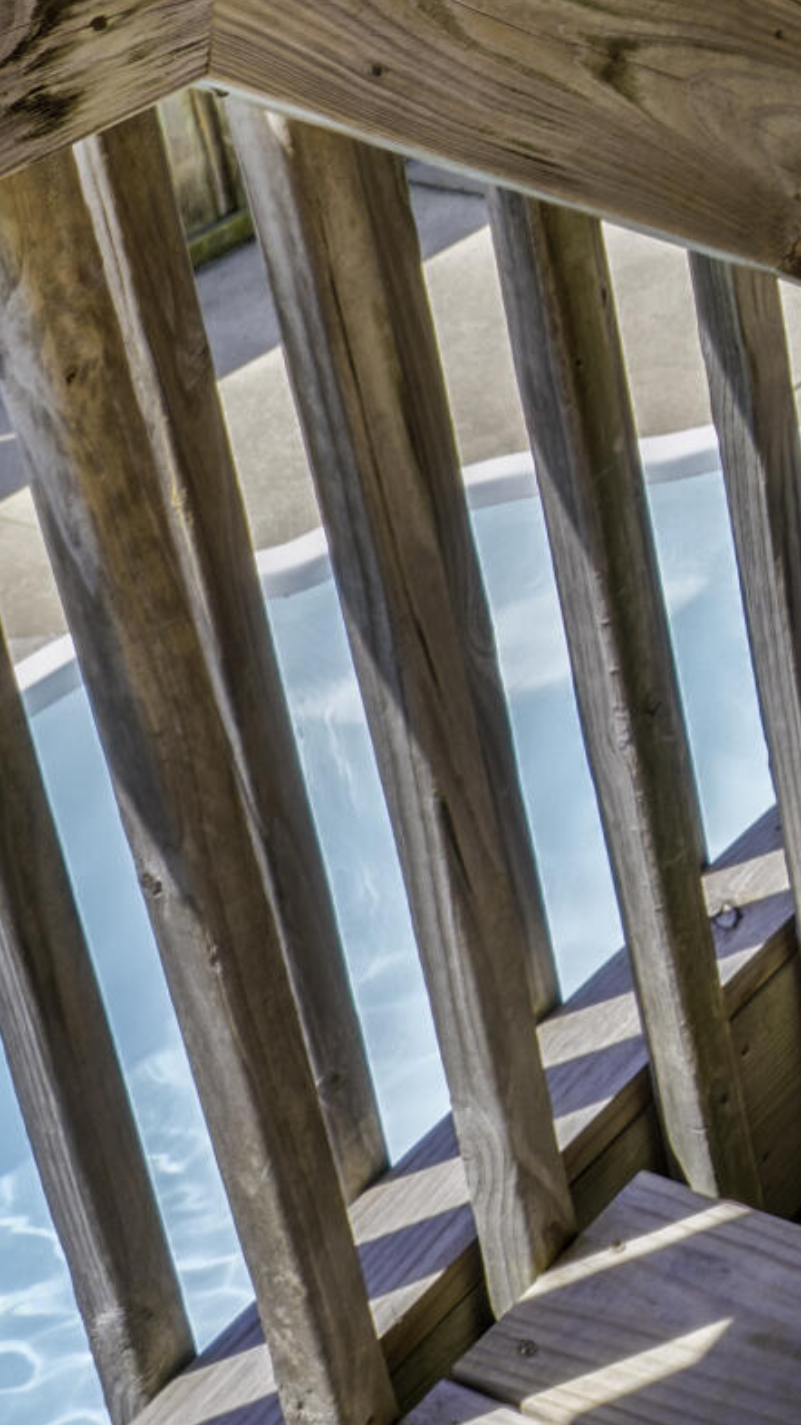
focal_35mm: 66
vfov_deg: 30.6
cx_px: 1631
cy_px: 165
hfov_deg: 14.8
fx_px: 2493
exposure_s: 1/15
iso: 100
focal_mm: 11
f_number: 7.1
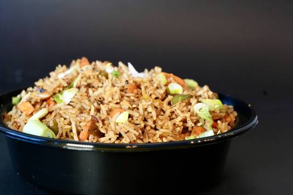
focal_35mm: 67
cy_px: 105
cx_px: 124
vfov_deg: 20.3
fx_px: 545
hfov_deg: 30.0
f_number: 8
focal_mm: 54
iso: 1600
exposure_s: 1/60
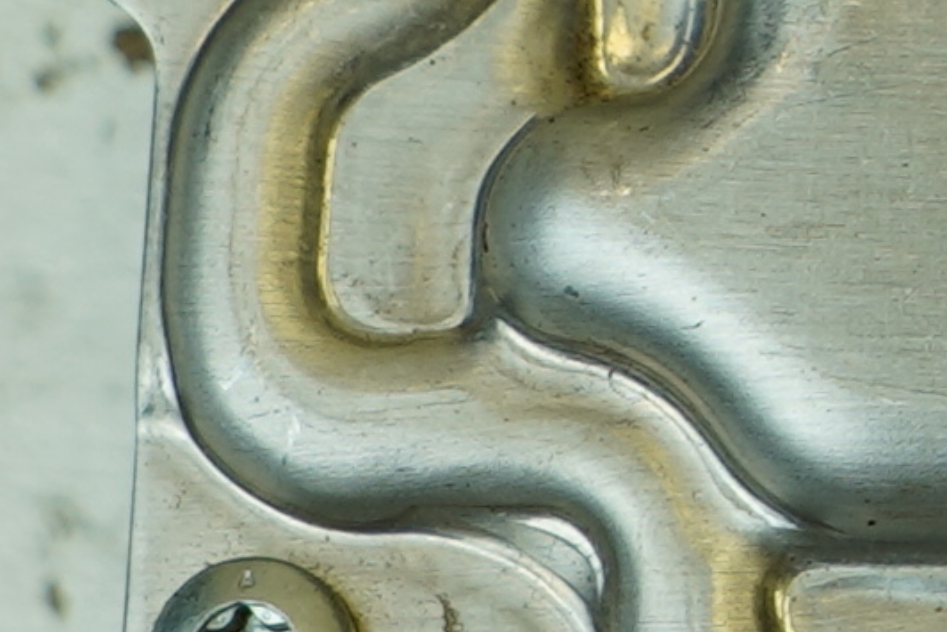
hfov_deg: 6.6
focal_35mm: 296
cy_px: -246
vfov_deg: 4.6
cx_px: 2163
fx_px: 7788
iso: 100
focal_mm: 27
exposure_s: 1/100
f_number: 5
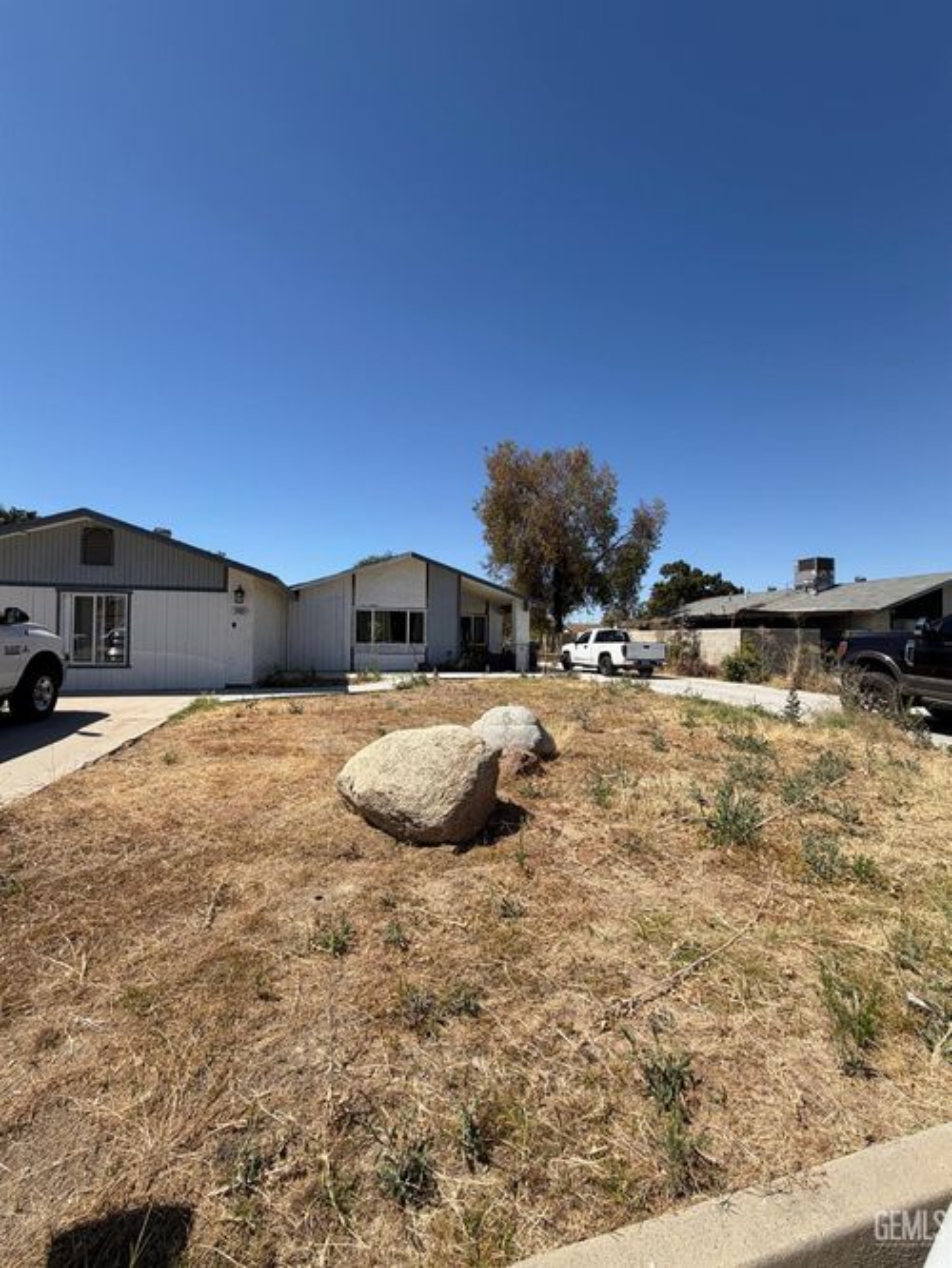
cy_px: 634
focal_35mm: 14
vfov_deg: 102.0
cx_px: 476
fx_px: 513
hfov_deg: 85.7
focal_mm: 2.22
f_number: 2.2
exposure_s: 1/1050
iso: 20
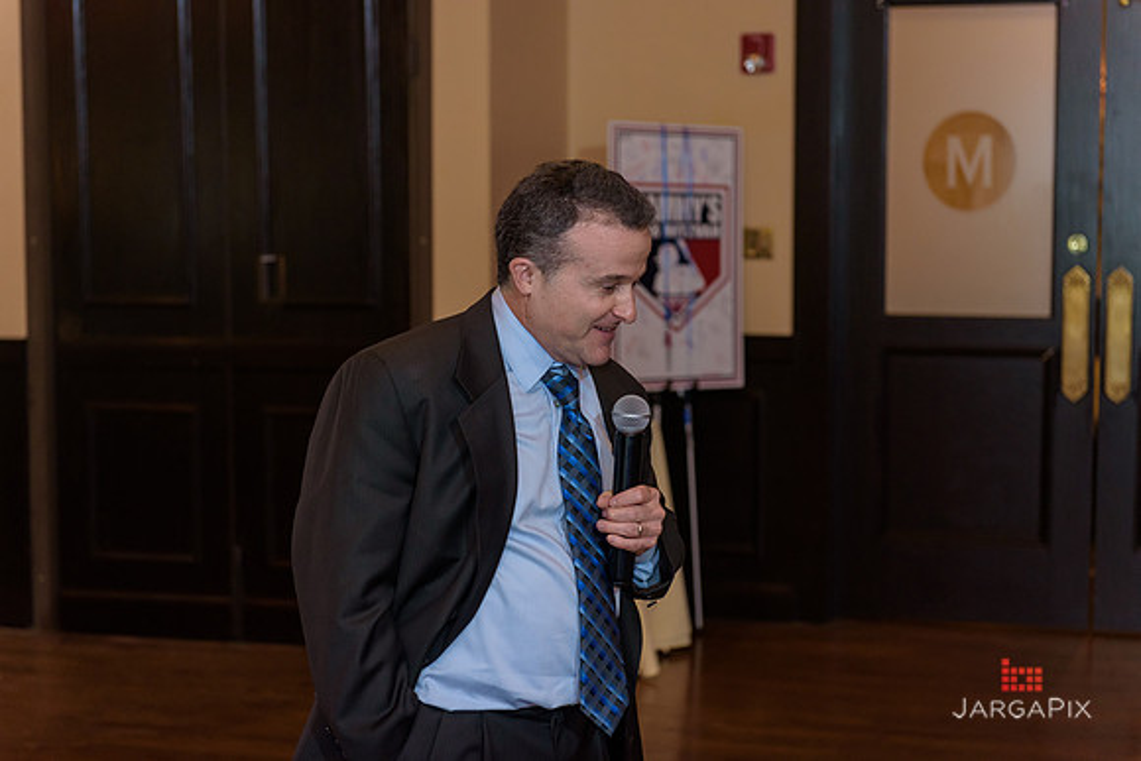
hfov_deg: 28.8
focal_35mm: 70
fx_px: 2219
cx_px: 570
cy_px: 380
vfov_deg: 19.5
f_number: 3.2
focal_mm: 70
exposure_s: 1/125
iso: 1600
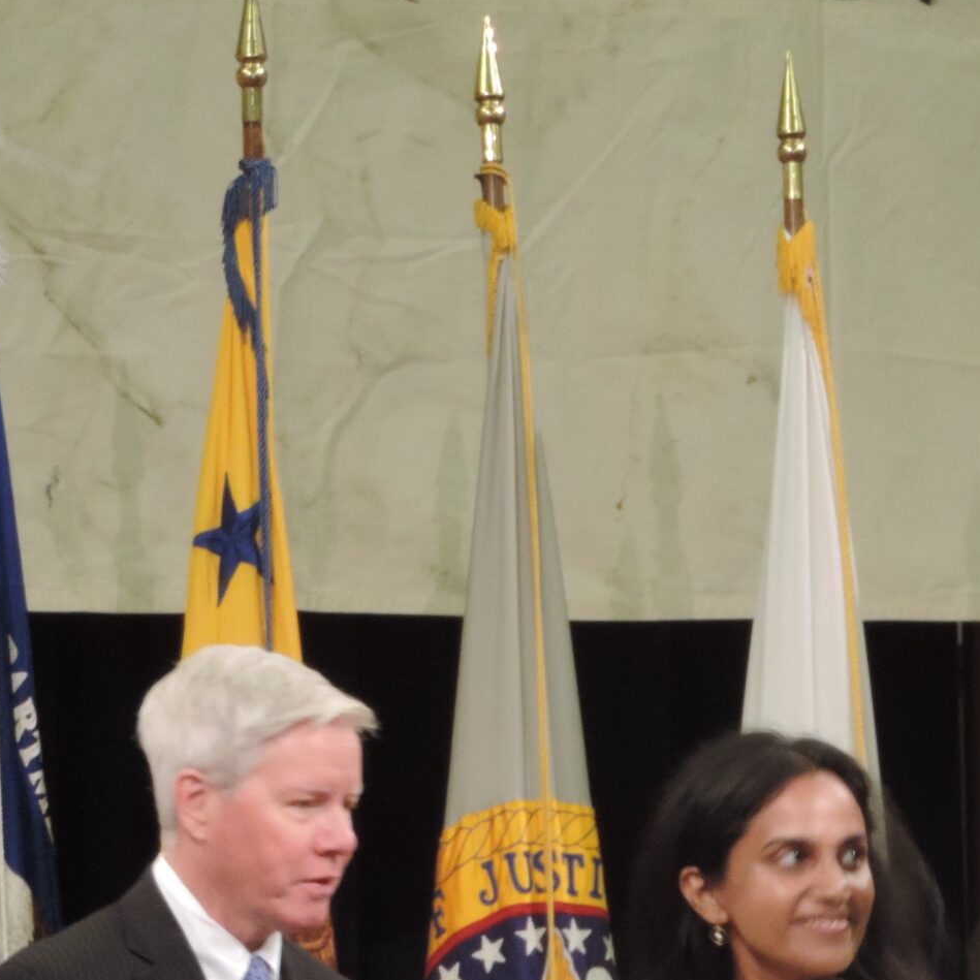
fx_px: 9161
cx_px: 761
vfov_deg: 6.1
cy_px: 872
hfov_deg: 6.1
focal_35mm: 286
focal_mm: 21.4
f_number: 4.2
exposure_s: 1/40
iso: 400
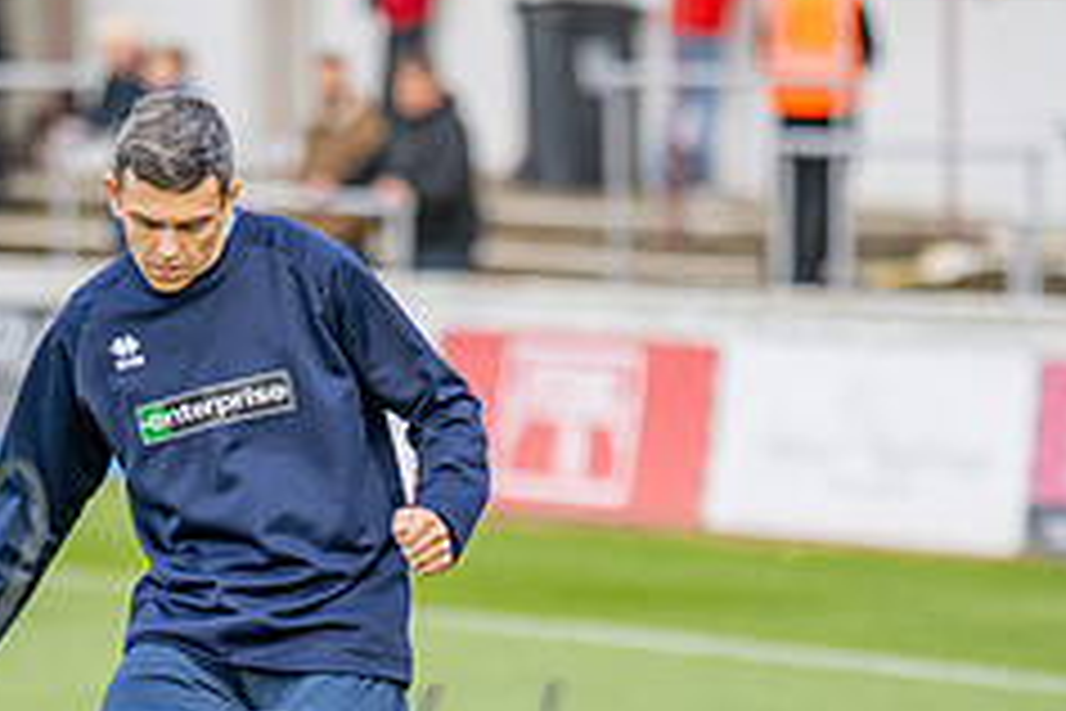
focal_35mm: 330
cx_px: 261
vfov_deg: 4.2
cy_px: 727
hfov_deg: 6.2
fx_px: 9771
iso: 360
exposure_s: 1/2000
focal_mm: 135
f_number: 1.8
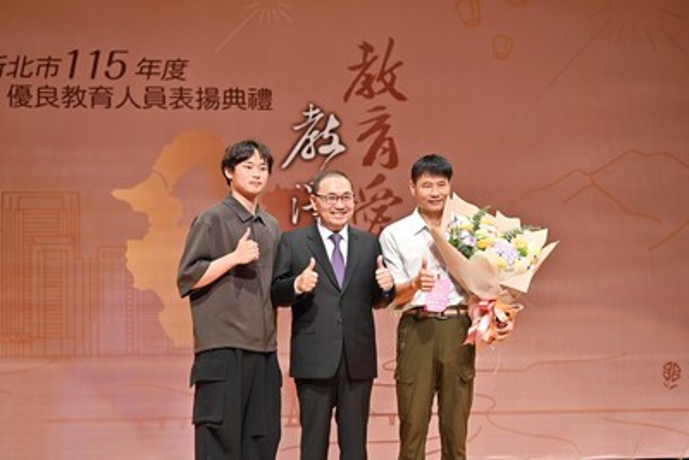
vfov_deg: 11.4
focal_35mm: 120
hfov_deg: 17.1
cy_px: 230
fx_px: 2297
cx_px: 344
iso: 500
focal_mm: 120
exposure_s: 1/125
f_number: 4
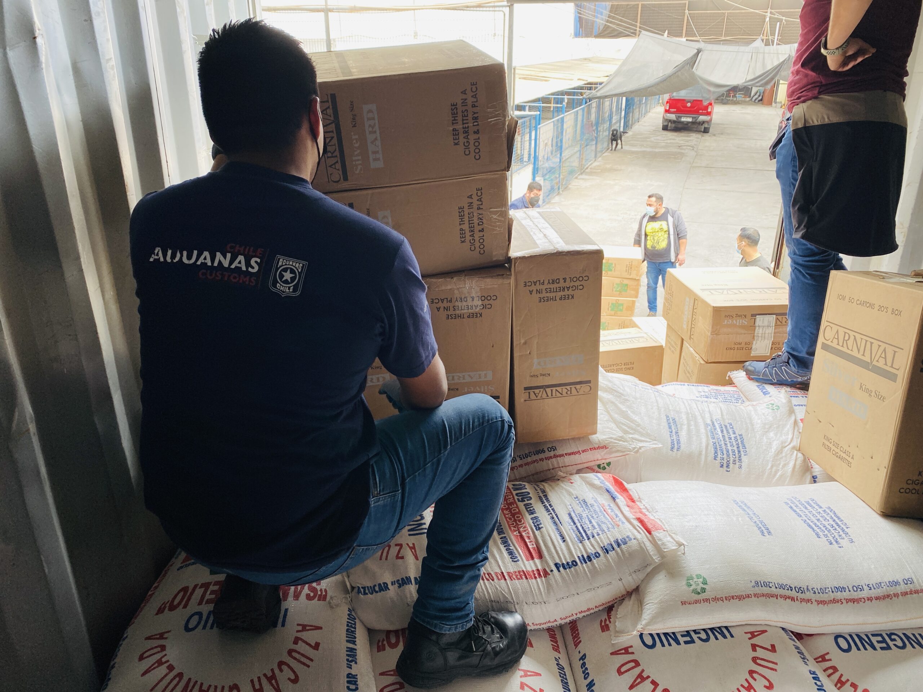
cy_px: 346
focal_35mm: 26
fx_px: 693
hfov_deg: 67.3
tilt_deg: -23.4
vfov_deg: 53.1
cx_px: 462
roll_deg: +0.4
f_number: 1.8
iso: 50
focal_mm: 4.25
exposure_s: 1/122
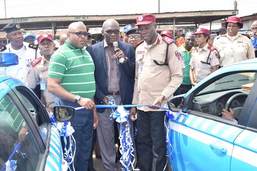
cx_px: 128
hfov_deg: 42.3
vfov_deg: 28.9
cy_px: 86
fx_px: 332
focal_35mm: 46
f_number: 5.6
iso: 100
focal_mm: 31
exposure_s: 1/160
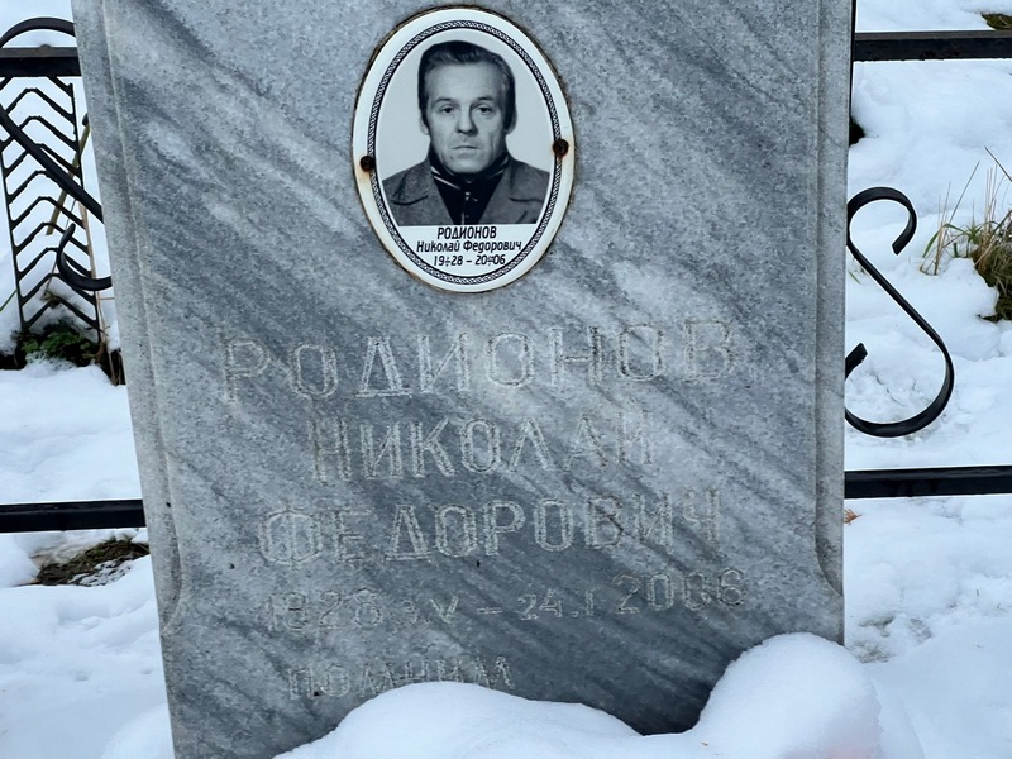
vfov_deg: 19.1
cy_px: 380
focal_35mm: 77
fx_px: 2251
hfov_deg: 25.3
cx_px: 506
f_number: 2.8
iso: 200
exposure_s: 1/74
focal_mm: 9
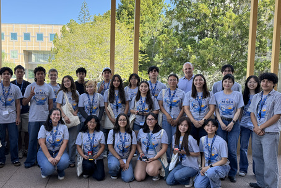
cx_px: 99
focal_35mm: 33
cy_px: 97
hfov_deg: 56.3
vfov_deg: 40.0
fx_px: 258
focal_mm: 6.76
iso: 100
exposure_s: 1/943
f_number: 1.78
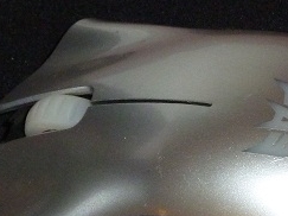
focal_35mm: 365
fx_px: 3035
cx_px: 192
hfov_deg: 5.4
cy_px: 309
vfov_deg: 4.1
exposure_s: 1/30
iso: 400
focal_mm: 18.2
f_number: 4.4
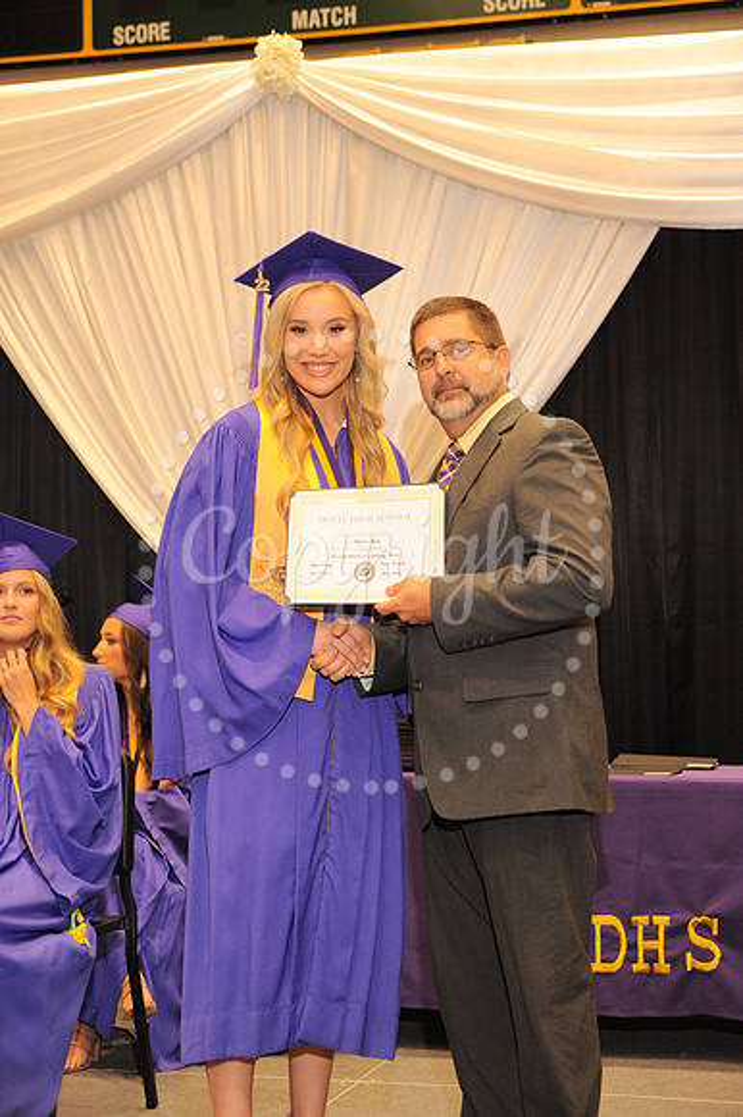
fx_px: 2046
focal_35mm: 66
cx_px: 372
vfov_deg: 30.5
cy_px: 558
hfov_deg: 20.6
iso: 1250
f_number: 5.6
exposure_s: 1/60
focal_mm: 66
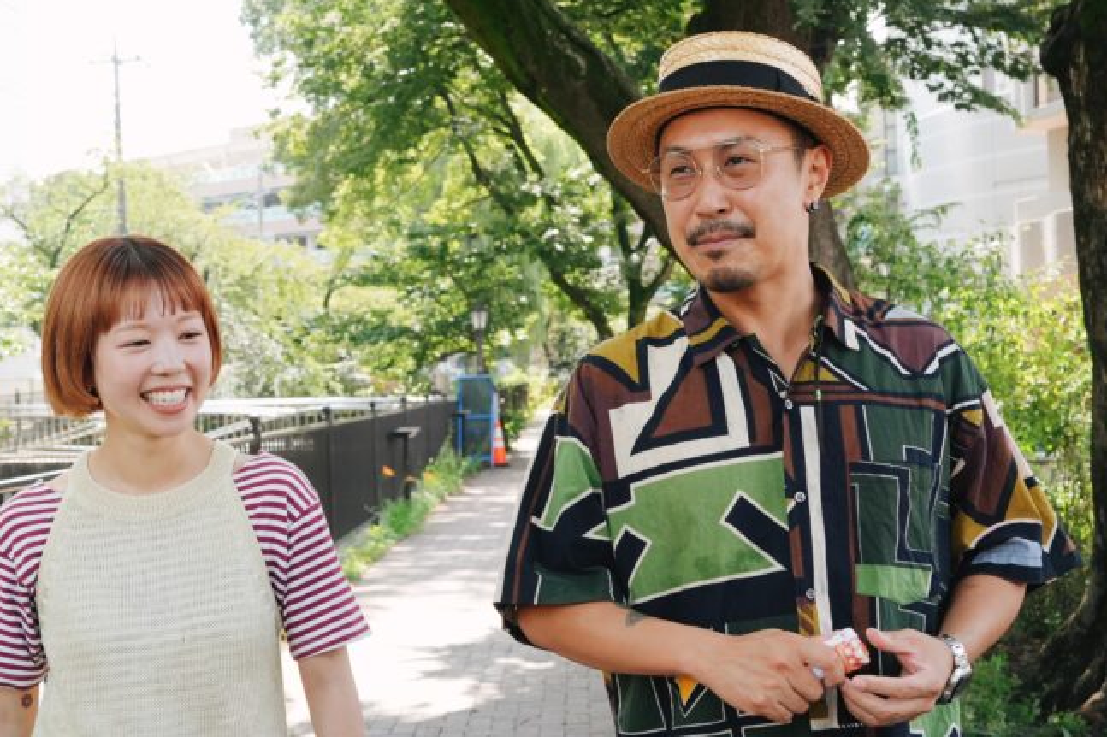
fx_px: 1752
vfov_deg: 23.8
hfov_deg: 35.0
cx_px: 506
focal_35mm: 57
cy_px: 365
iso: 1600
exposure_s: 1/640
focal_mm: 36
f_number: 8
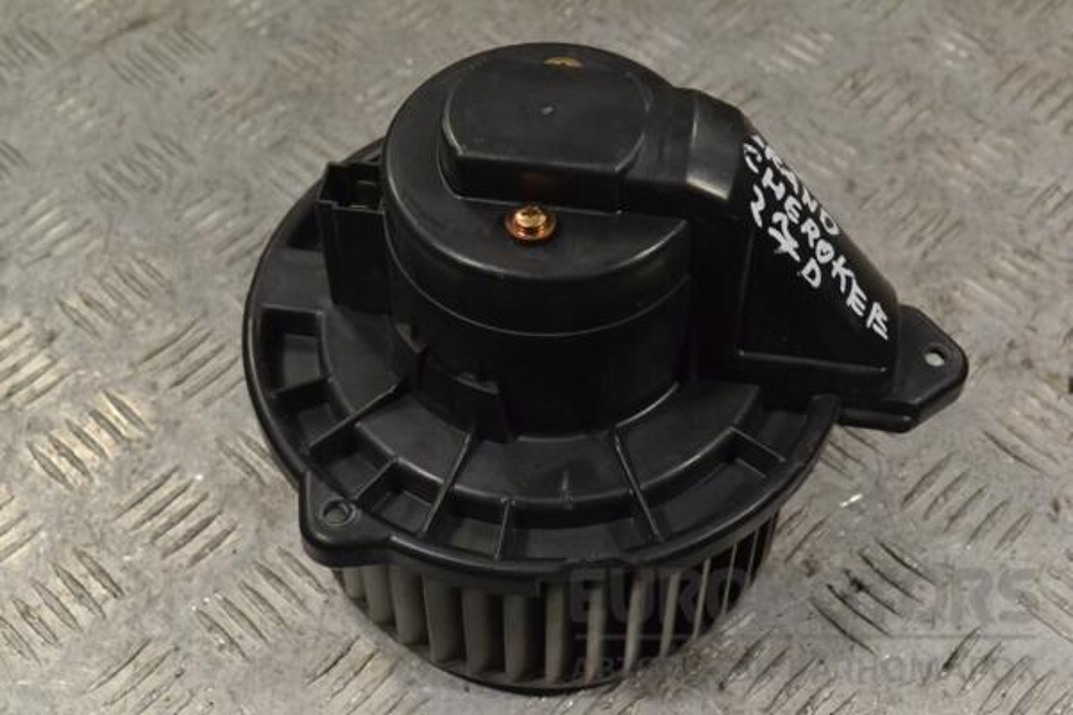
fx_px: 1565
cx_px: 536
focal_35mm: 52
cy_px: 358
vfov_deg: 25.8
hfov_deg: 37.9
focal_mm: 35
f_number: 9
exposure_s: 1/320
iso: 3200
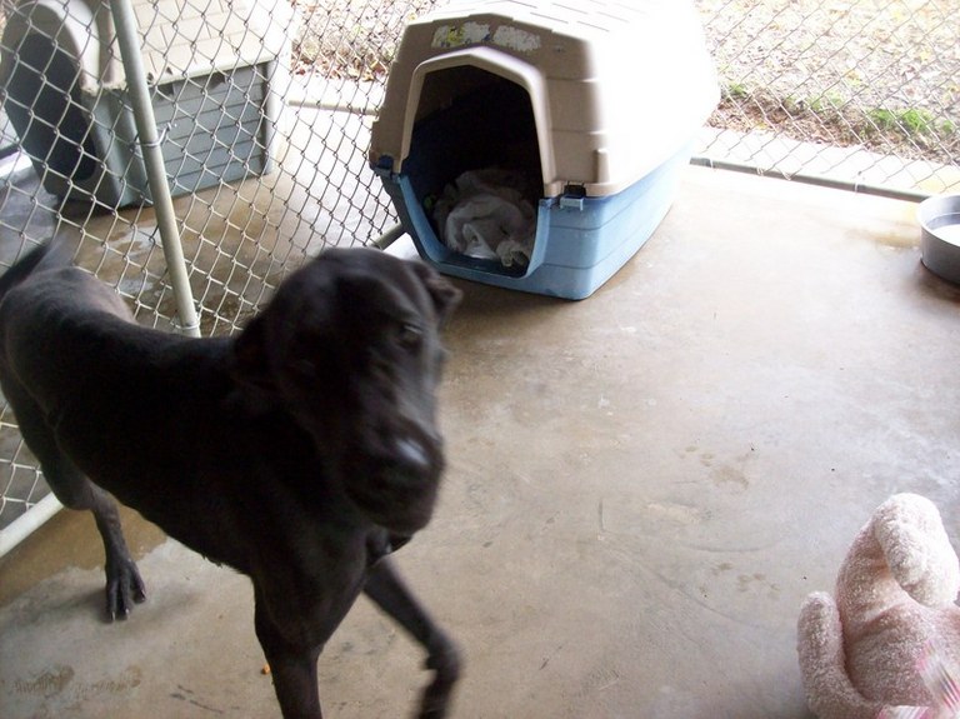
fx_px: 998
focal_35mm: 36
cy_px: 360
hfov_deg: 51.4
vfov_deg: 39.6
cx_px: 480
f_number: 2.7
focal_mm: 6
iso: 200
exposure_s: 1/64
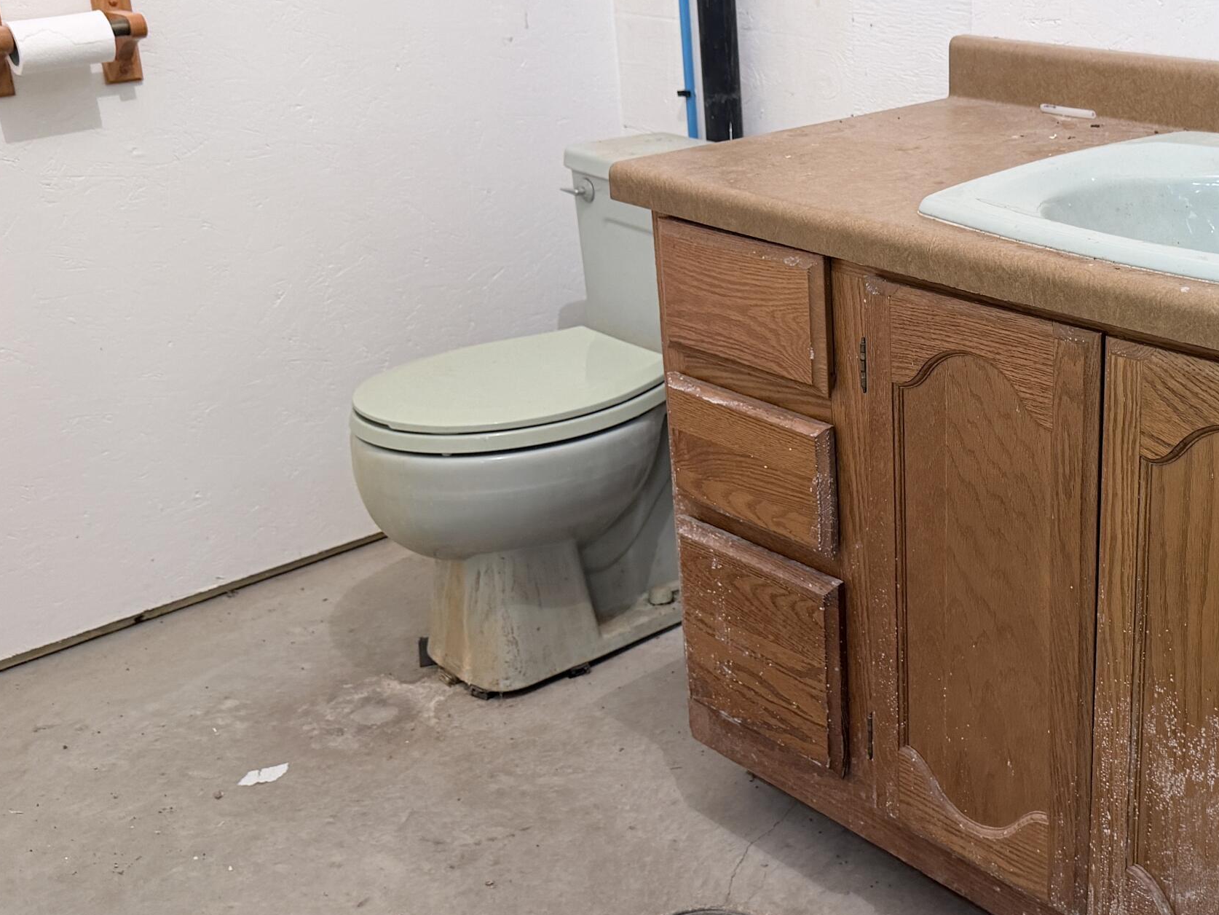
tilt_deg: -19.8
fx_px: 1514
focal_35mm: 43
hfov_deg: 42.4
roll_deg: +1.2
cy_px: 380
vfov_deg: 33.5
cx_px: 920
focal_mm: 6.76
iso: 200
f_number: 1.78
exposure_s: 1/60
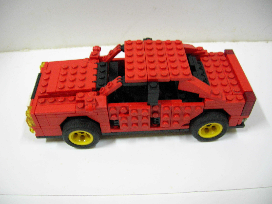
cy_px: 102
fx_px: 267
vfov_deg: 41.7
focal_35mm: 34
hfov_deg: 54.0
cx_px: 136
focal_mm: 5.7
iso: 100
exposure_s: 1/2.9
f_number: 2.9
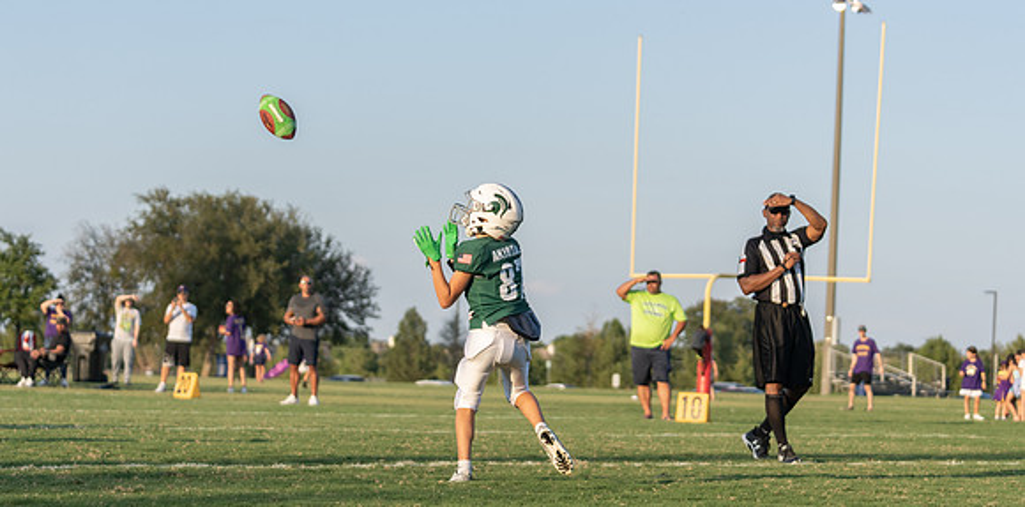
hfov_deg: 22.5
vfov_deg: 11.2
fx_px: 2578
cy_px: 191
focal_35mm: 98
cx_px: 519
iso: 200
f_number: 2.8
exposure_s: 1/1250
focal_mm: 71
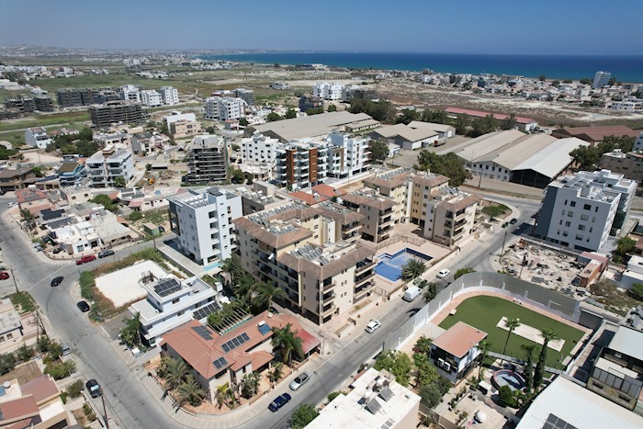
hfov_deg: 78.6
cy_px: 214
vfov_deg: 57.2
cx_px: 322
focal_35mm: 22
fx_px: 393
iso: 100
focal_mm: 8.38
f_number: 2.8
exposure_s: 1/3200
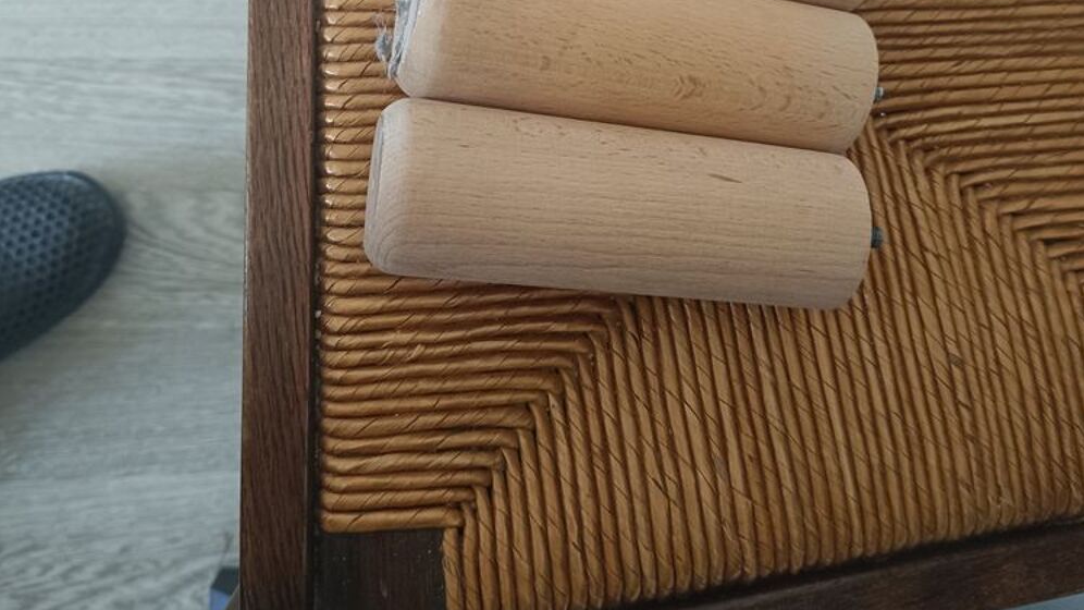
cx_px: 543
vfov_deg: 32.7
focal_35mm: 35
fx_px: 1006
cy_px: 116
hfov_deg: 56.6
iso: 821
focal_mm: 5.59
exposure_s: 1/25
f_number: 1.88
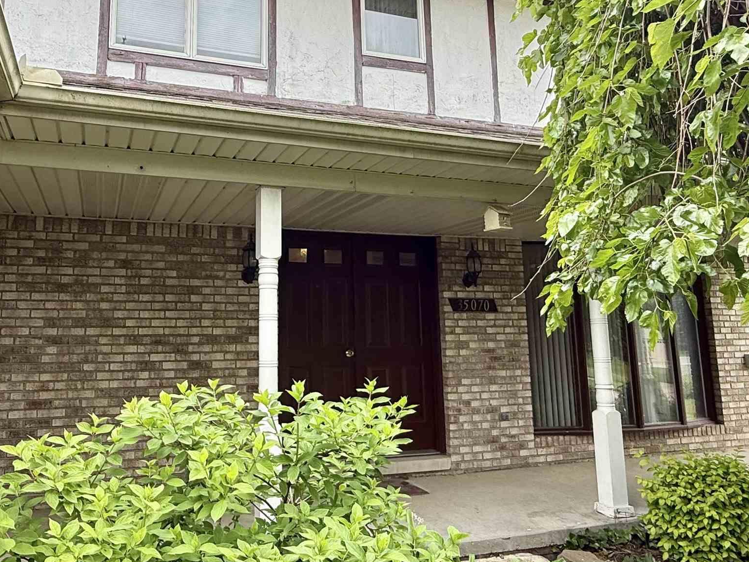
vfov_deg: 49.6
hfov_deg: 62.8
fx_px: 606
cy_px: 248
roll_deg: +0.8
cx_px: 294
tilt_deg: +9.5
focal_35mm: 28
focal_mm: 2.22
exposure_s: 1/171
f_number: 2.2
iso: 50
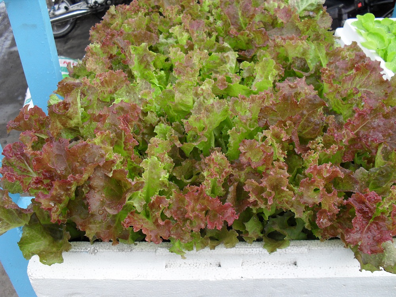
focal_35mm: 35
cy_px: 148
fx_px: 400
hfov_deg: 52.6
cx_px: 198
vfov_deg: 40.7
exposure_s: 1/180
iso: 100
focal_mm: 6.3
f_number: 3.2
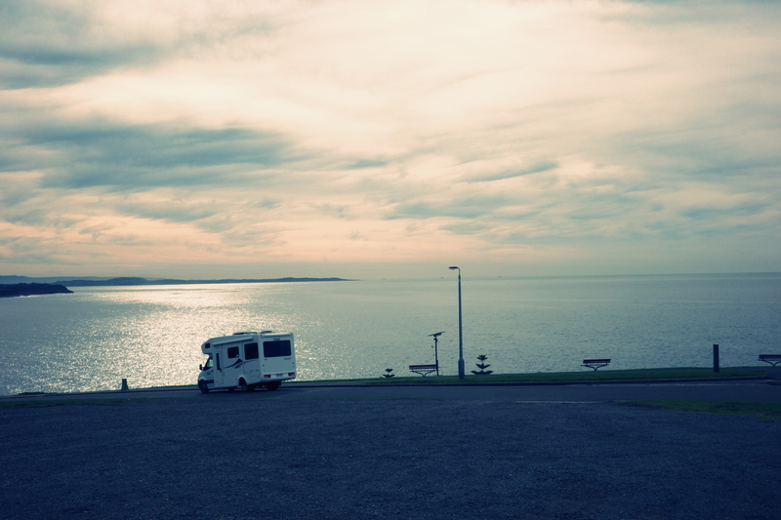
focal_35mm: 40
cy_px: 260
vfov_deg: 33.4
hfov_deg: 48.5
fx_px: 868
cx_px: 390
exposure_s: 1/500
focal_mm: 26
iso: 400
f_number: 16
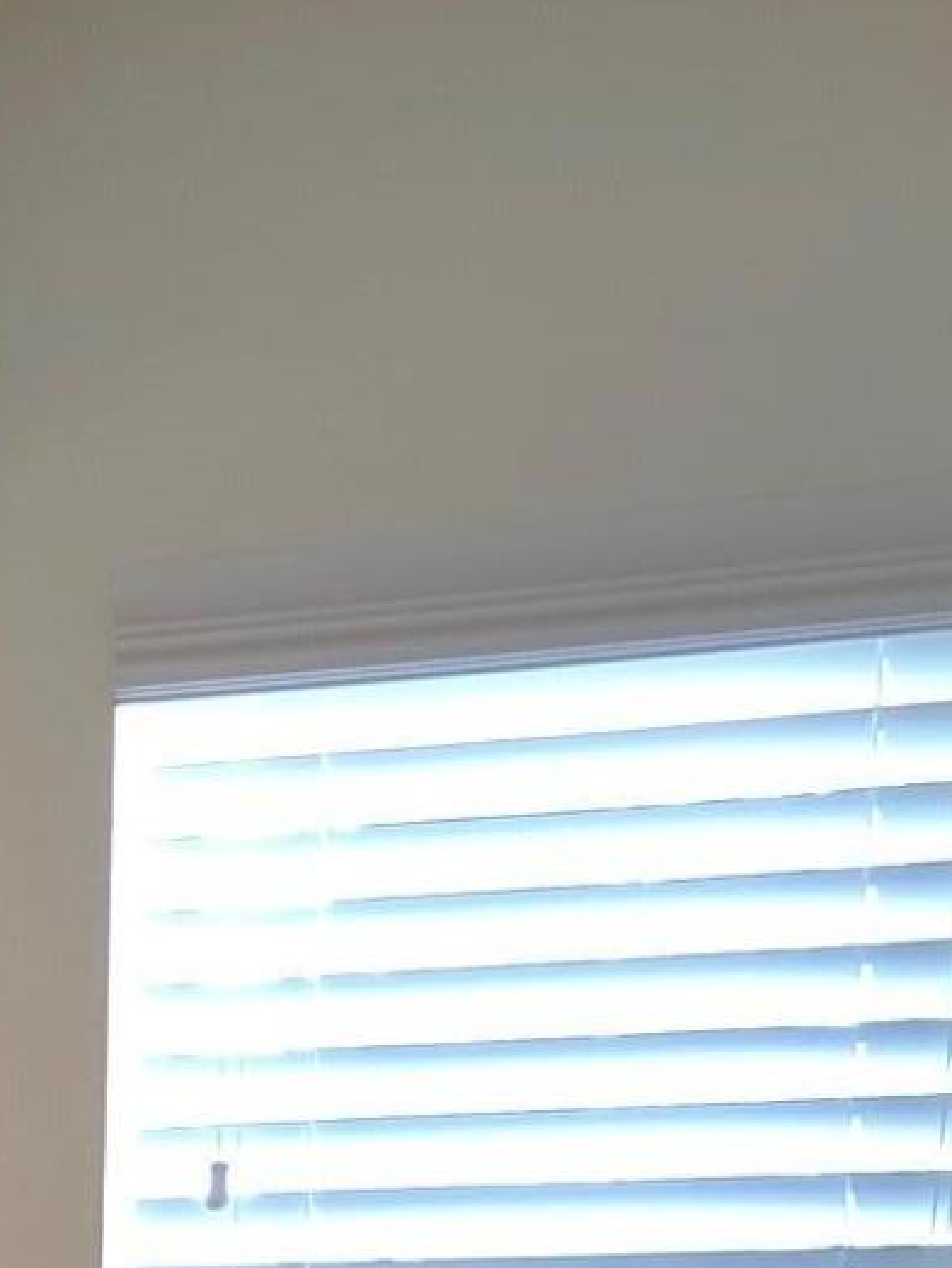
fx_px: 3919
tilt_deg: -10.9
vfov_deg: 15.6
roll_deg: +0.6
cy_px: 2313
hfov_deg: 12.9
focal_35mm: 107
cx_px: -579
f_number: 1.8
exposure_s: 1/40
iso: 25
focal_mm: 4
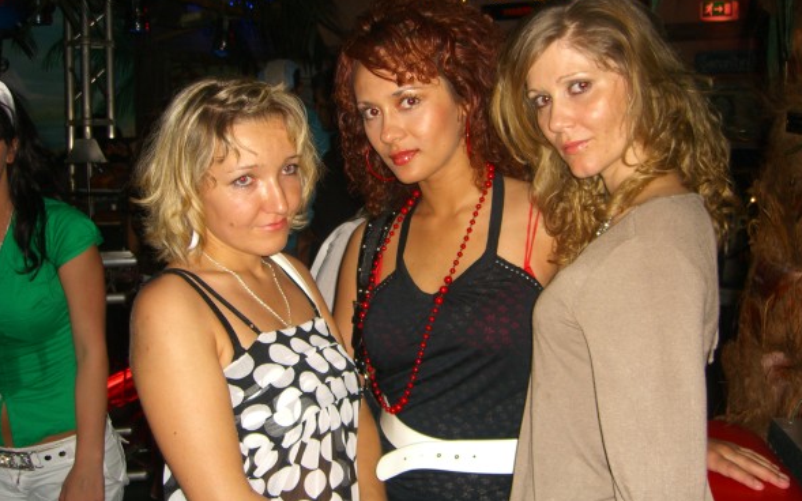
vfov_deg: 31.2
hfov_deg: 48.2
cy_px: 204
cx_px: 407
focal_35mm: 41
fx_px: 896
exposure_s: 1/60
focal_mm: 7.9
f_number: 2.8
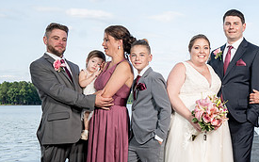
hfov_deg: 32.2
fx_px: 431
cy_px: 92
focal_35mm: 61
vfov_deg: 21.3
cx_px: 223
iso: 100
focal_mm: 28
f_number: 5.6
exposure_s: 1/200
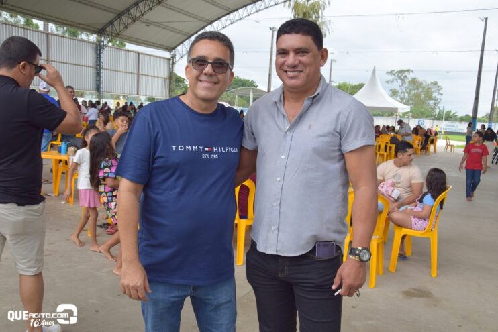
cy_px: 166
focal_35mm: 36
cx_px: 249
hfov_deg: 53.1
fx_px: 498
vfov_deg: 36.9
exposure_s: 1/250
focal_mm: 24
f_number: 8
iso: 250
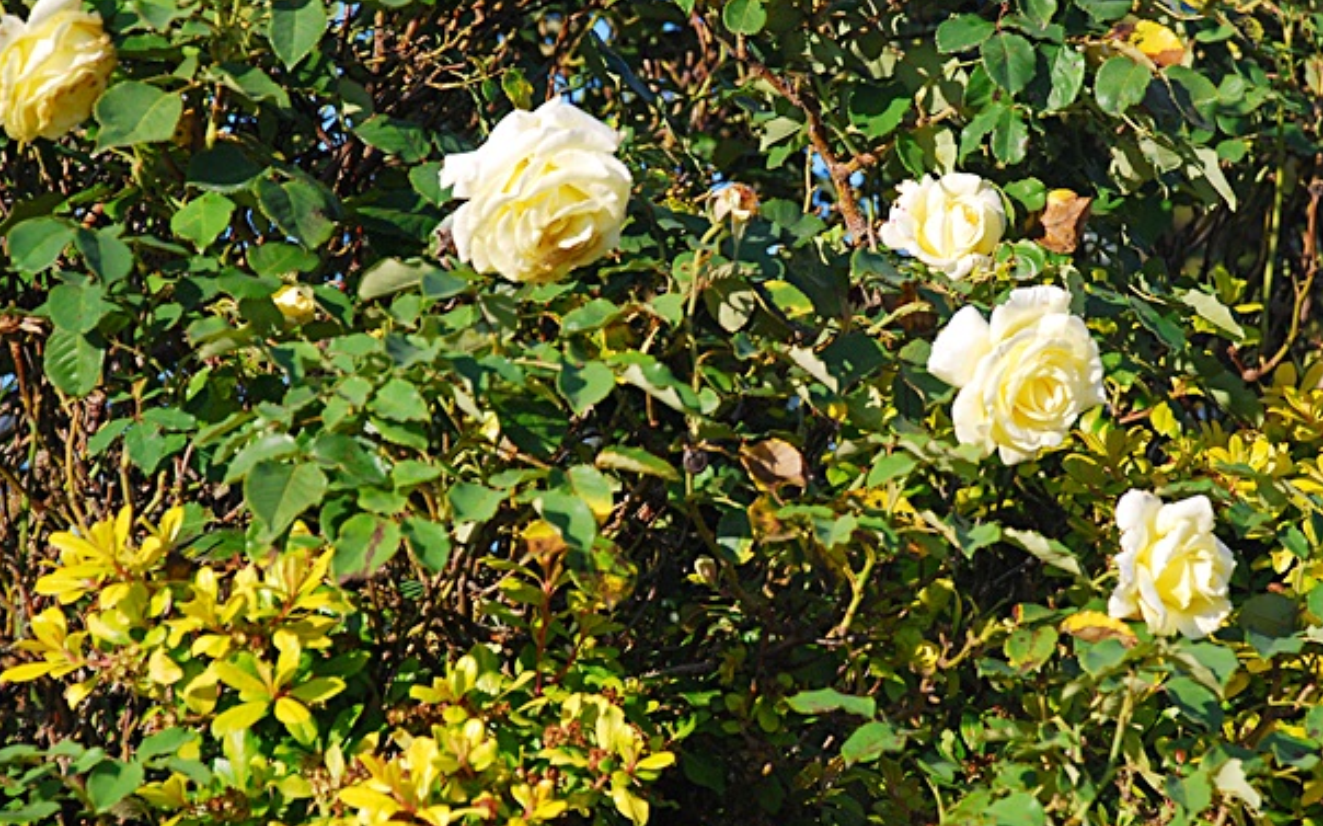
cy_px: 412
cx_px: 786
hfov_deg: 10.9
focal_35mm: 193
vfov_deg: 6.8
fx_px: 6945
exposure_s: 1/1000
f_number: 5.6
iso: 400
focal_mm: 95
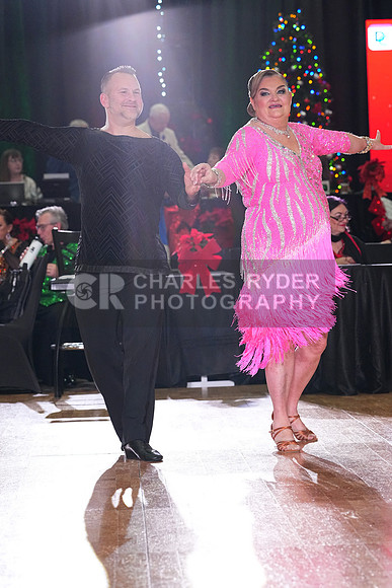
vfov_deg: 15.4
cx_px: 196
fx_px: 2171
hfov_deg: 10.3
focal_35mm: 133
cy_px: 294
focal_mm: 133
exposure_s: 1/320
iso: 5000
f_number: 5.6
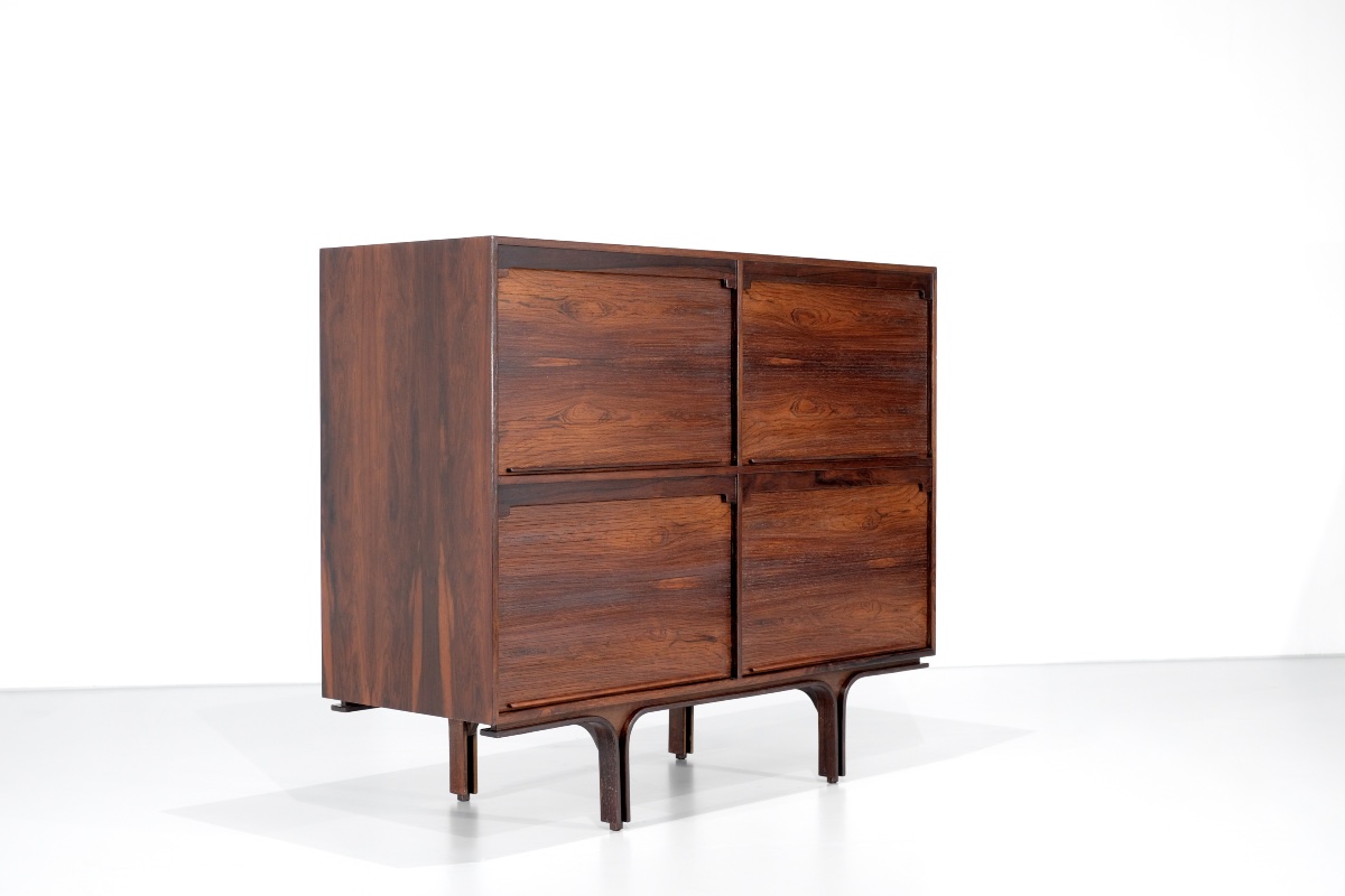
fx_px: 1980
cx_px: 672
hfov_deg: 37.5
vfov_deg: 25.5
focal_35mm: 53
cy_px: 448
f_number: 5
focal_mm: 35
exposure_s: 1/42
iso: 800
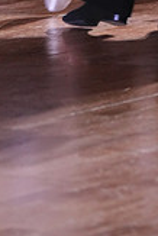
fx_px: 4670
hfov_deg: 1.9
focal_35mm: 711
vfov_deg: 2.9
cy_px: -140
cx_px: 114
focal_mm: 200
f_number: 5
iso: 4000
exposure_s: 1/200
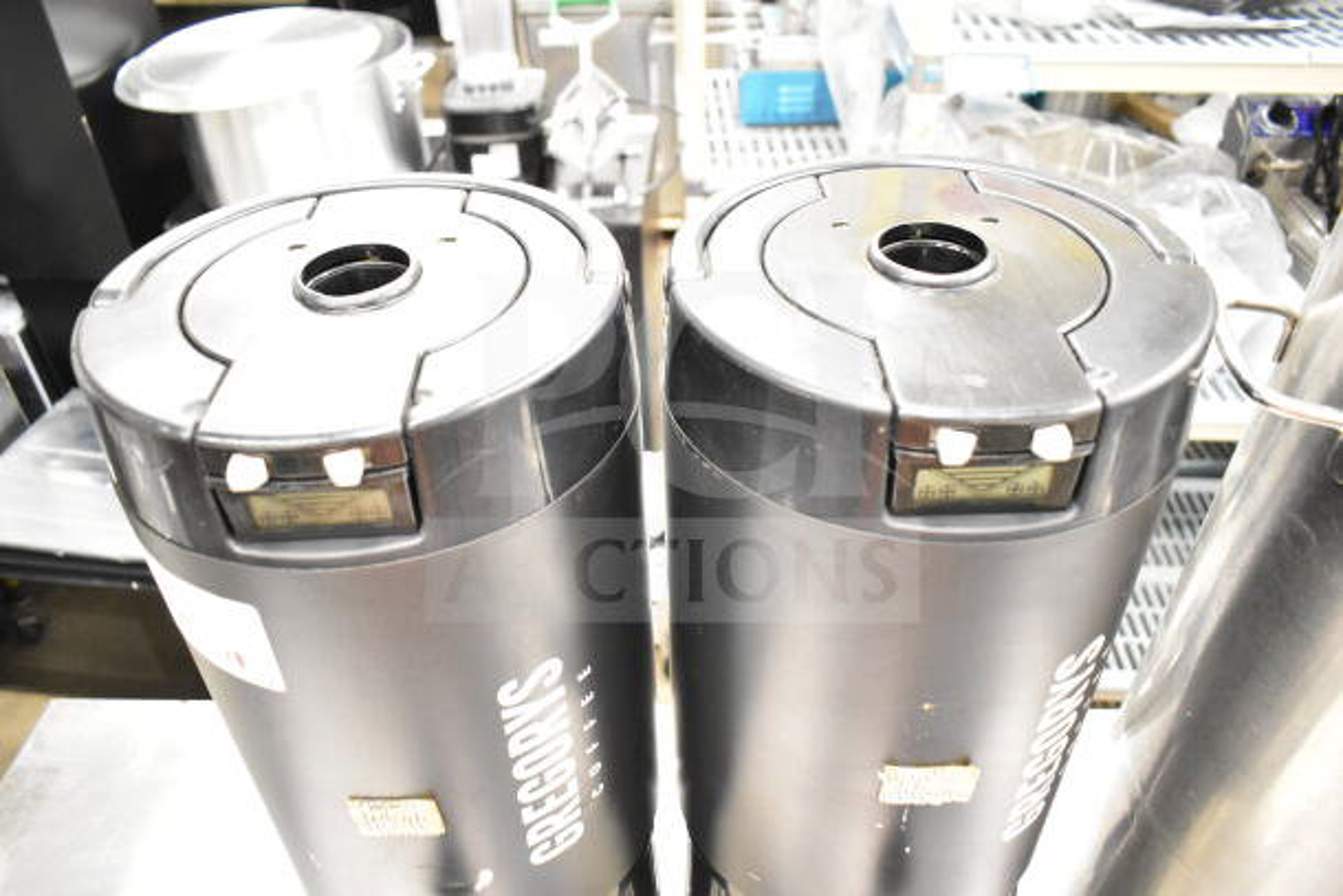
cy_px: 448
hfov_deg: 67.4
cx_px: 672
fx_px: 1007
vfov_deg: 48.0
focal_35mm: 27
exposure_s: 1/30
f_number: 3.5
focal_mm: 18
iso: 3600
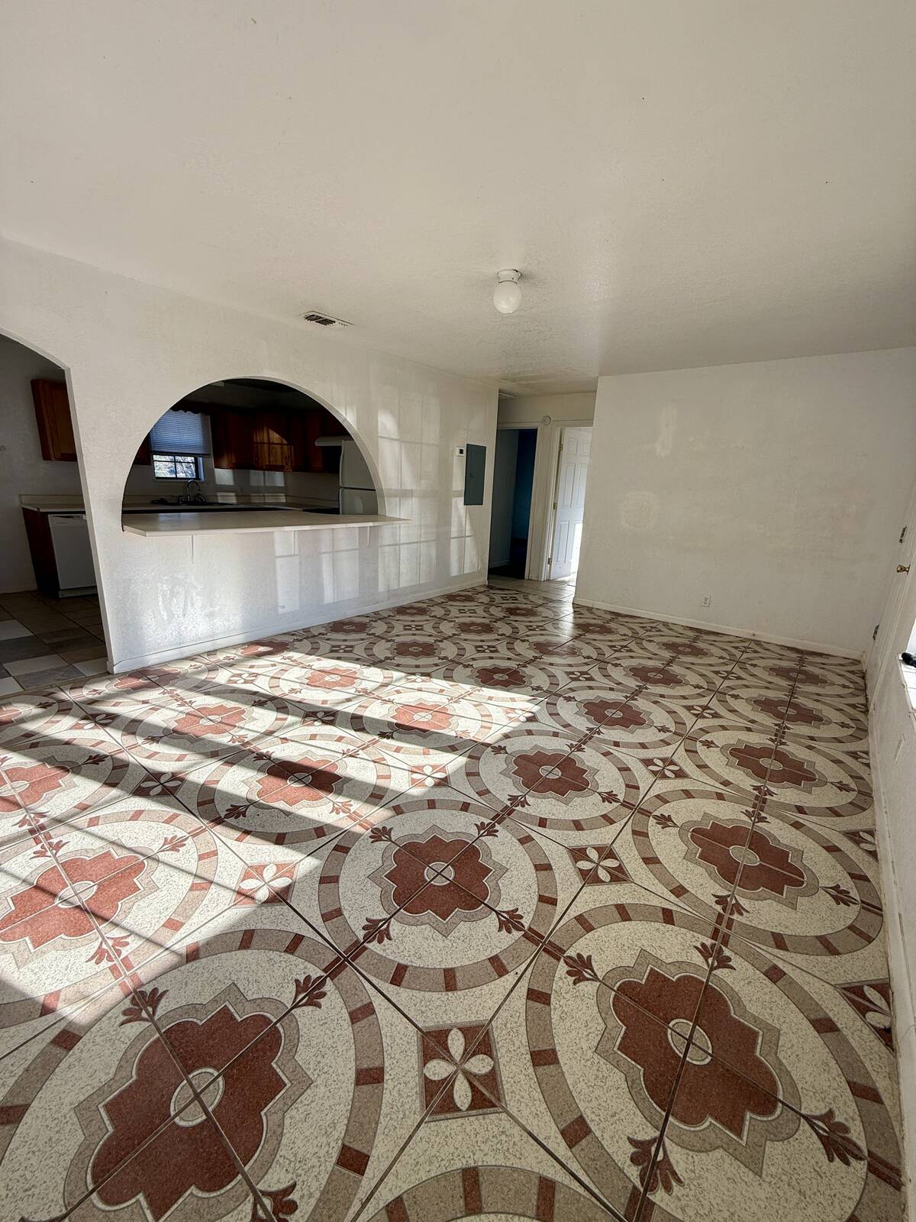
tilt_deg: -13.9
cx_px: 458
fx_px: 494
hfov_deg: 85.7
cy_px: 611
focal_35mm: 14
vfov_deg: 102.1
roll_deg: -2.9
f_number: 2.2
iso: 50
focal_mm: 2.22
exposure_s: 1/212
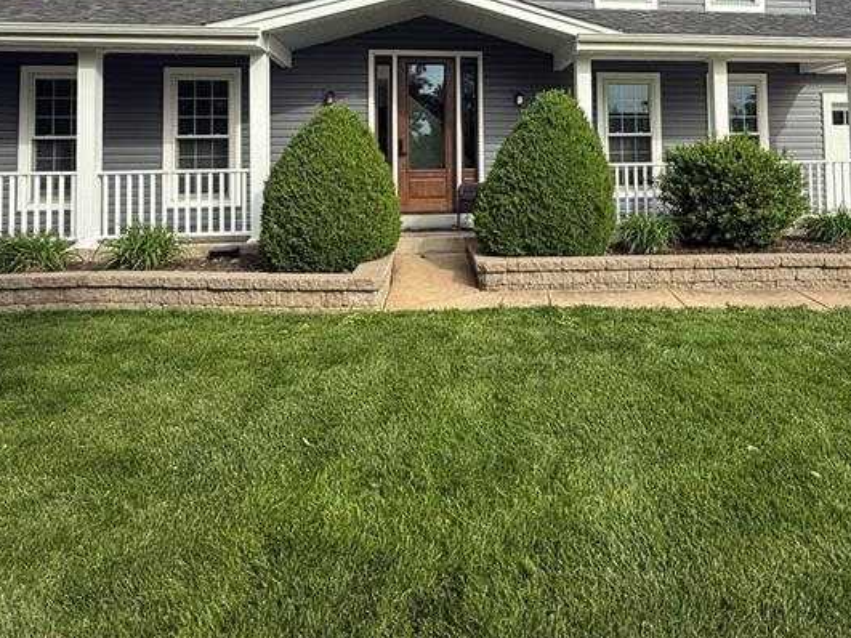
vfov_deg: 48.7
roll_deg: +0.8
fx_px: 664
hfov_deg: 64.4
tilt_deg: +2.8
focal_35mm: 27
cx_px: 529
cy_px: 136
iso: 50
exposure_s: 1/1068
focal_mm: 2.22
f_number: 2.2
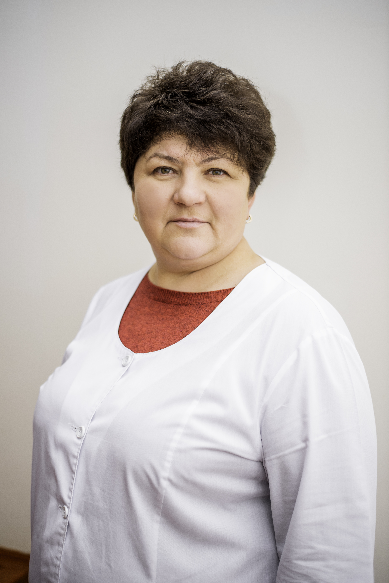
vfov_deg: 39.6
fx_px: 810
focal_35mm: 50
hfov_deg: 27.0
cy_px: 292
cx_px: 194
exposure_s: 1/250
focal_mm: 50
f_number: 1.8
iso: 320
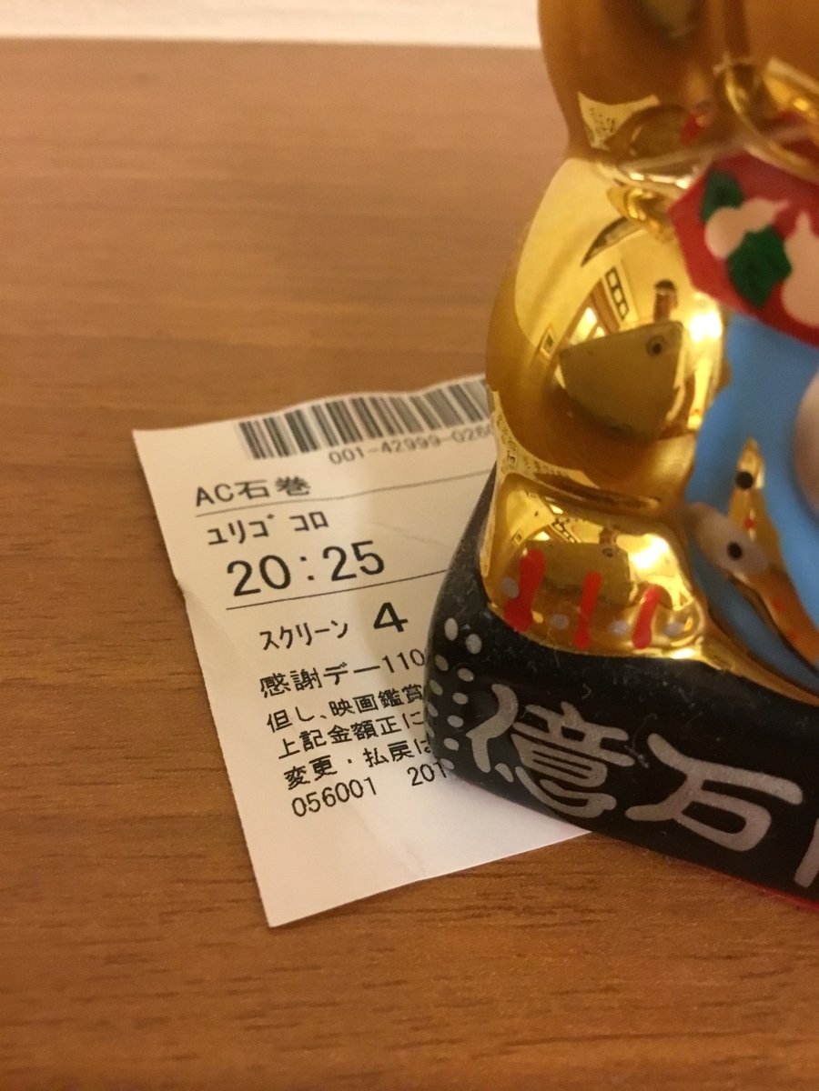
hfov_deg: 45.4
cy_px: 546
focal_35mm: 31
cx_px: 410
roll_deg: -1.4
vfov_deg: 58.4
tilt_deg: -39.7
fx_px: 978
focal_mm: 3.3
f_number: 2.4
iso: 200
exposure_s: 1/25
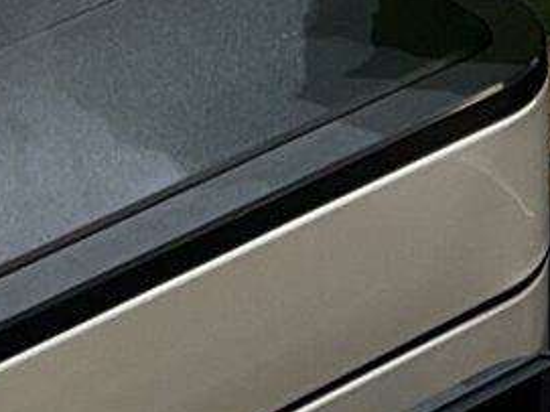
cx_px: 556
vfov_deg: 7.3
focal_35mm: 195
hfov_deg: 10.1
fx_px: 3097
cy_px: 817
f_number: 1.8
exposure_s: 1/50
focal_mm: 3
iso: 40
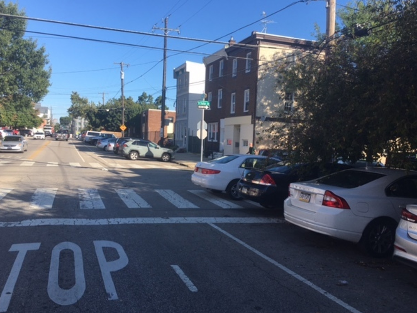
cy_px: 162
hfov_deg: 58.3
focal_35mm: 31
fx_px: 373
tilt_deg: -1.9
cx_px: 209
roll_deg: -3.1
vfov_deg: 45.4
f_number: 2.2
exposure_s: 1/855
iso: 25
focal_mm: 4.15
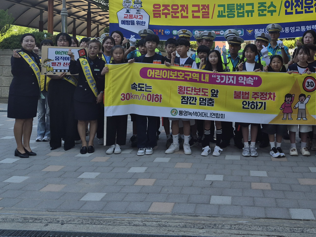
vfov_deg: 37.4
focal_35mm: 37
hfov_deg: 49.3
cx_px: 210
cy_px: 50
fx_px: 338
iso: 80
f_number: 1.8
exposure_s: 1/3472
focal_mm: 5.4
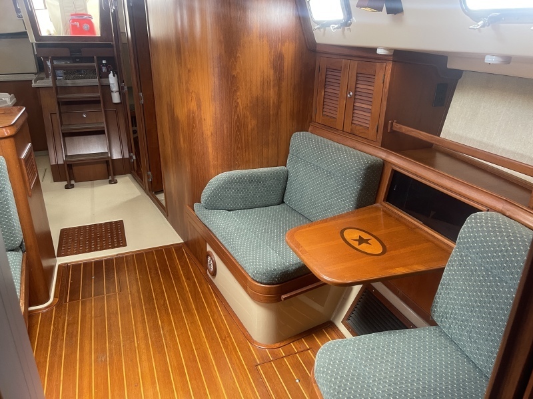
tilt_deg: -22.8
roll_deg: -1.4
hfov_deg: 67.3
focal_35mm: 26
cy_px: 200
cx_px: 266
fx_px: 400
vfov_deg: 53.1
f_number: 1.6
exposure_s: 1/60
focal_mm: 5.1
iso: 250
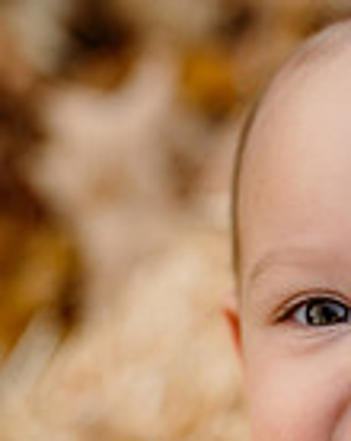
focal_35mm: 153
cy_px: 514
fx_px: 1991
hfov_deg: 9.9
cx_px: 428
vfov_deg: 12.4
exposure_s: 1/400
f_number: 2.2
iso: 250
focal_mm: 50
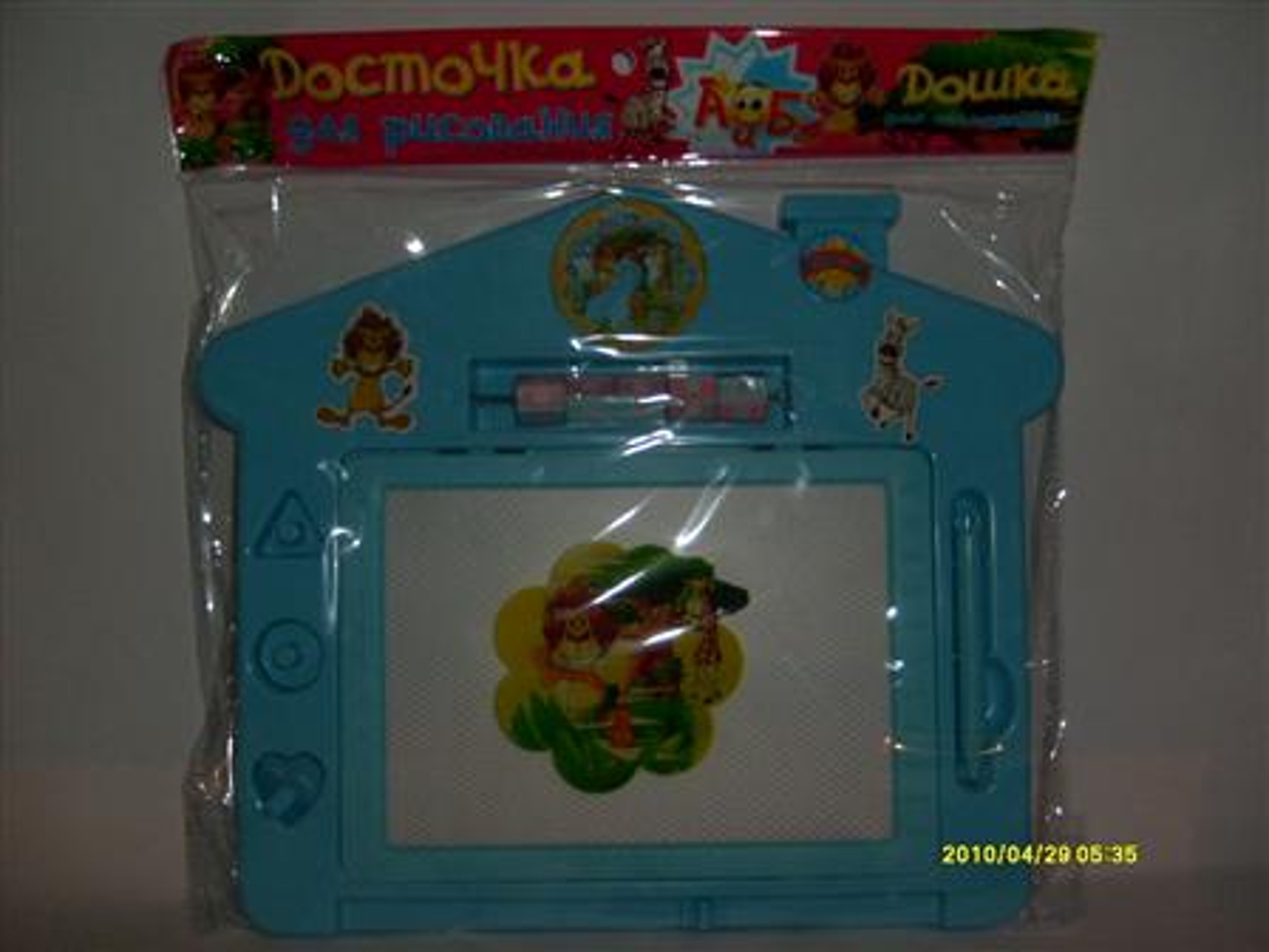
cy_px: 476
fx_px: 1283
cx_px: 634
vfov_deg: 40.7
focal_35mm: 35
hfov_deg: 52.6
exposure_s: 1/45
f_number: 2.8
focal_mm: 5.8
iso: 80
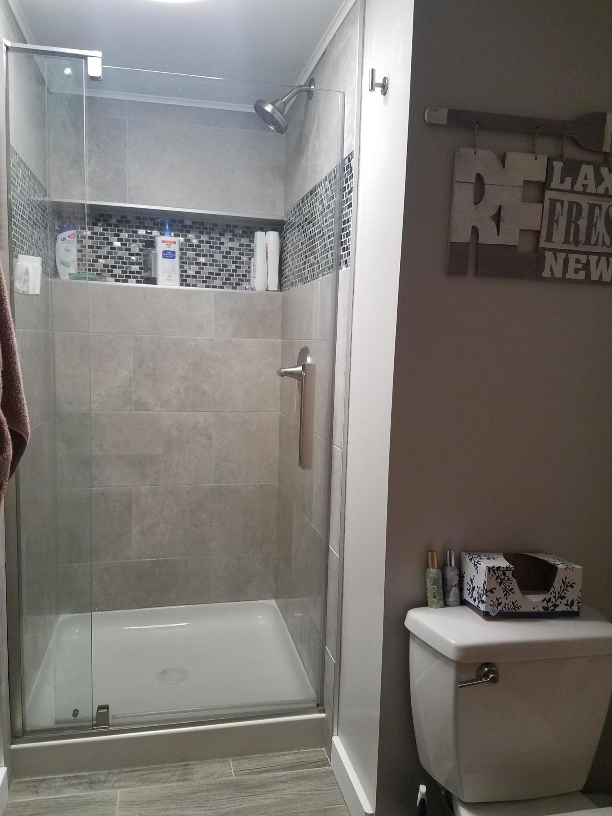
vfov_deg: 67.3
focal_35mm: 26
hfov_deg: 53.1
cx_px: 306
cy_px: 408
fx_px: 613
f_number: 1.7
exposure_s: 1/24
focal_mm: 4.2
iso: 160
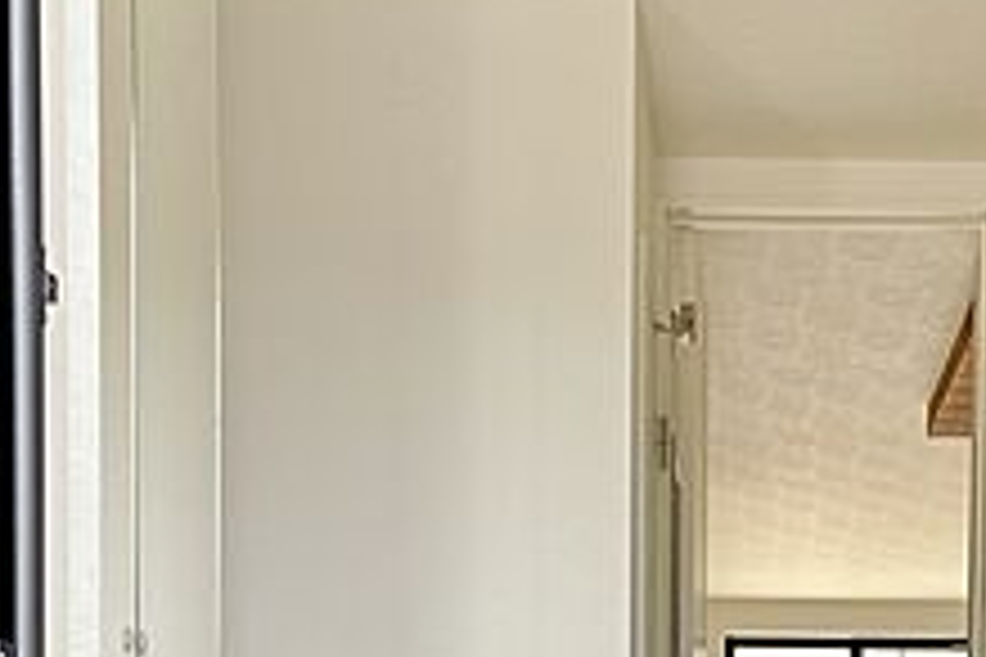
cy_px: 954
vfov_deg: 16.9
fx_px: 2027
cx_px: 761
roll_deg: +0.1
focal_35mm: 74
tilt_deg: -2.3
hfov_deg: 26.9
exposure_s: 1/402
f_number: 1.6
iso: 50
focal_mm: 5.96
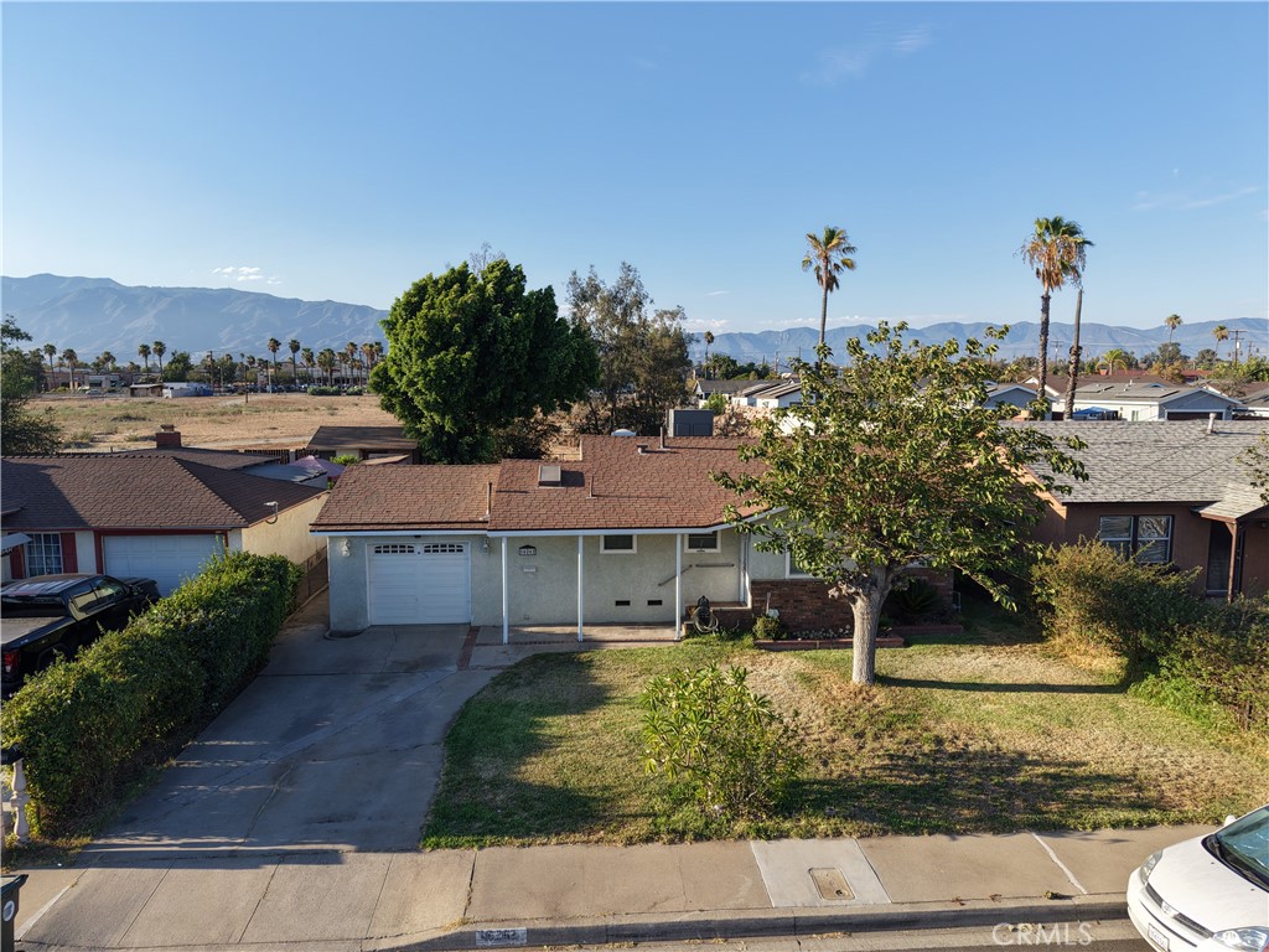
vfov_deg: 56.8
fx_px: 880
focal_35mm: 24
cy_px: 476
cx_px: 634
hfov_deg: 71.6
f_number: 1.8
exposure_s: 1/2000
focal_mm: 8.67
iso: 170
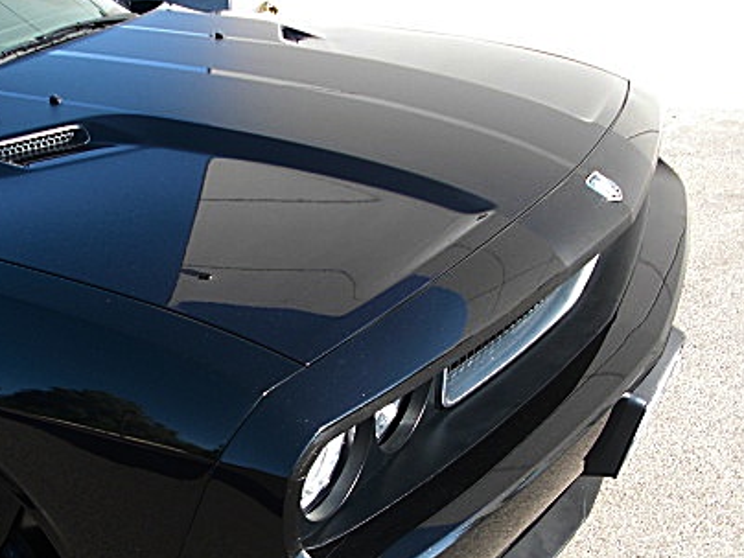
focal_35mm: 57
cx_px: 193
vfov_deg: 25.6
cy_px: 357
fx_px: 1225
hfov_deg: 33.2
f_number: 2.8
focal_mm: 6.3
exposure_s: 1/160
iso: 50
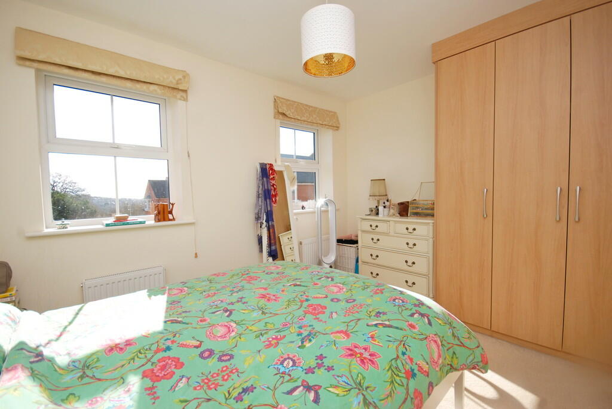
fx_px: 255
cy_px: 204
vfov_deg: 77.5
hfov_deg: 100.3
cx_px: 306
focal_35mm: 15
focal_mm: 10
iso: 160
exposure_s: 1/200
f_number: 5.6
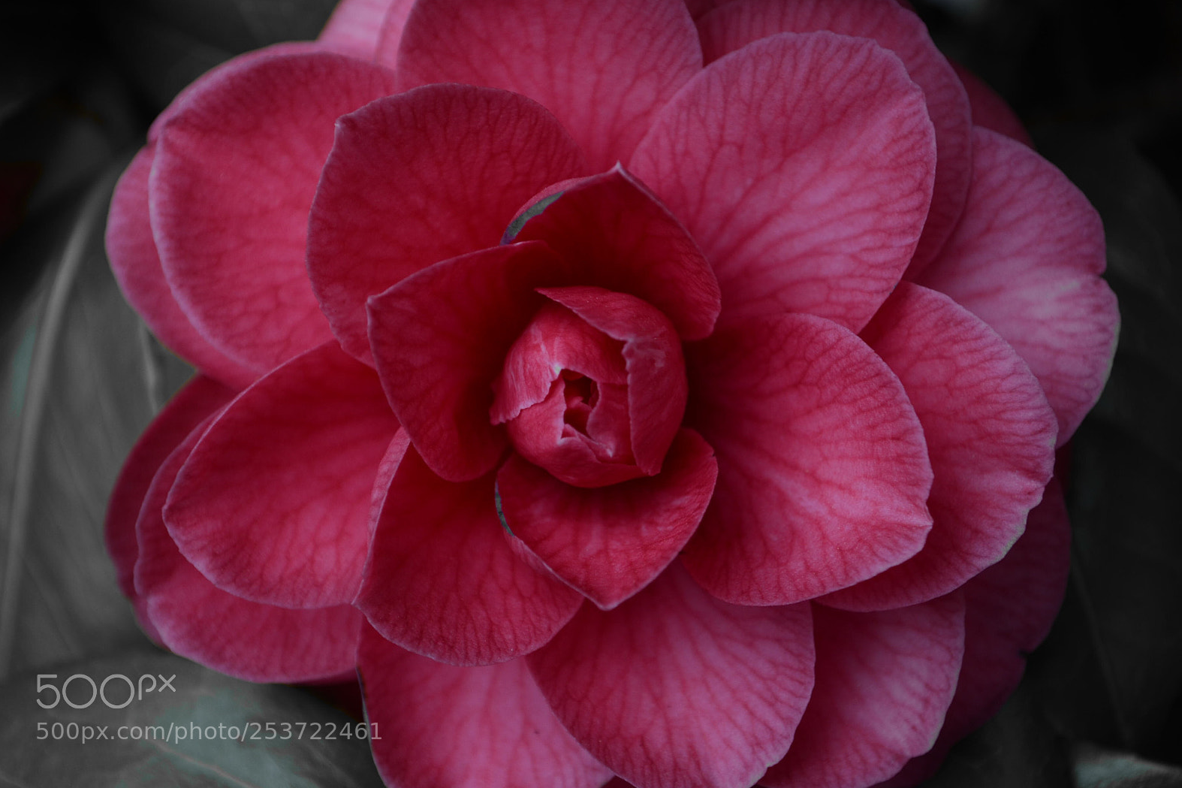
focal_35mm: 70
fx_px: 2298
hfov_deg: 28.8
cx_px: 590
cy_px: 392
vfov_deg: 19.5
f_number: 5.6
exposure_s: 1/125
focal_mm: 46
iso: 280
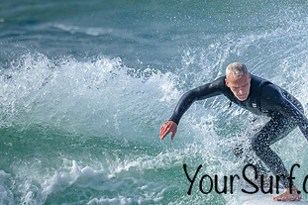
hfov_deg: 1.0
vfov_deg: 0.7
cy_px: 109
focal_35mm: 1975
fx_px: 16888
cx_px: 352
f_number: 6.3
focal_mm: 800
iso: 360
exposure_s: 1/2000
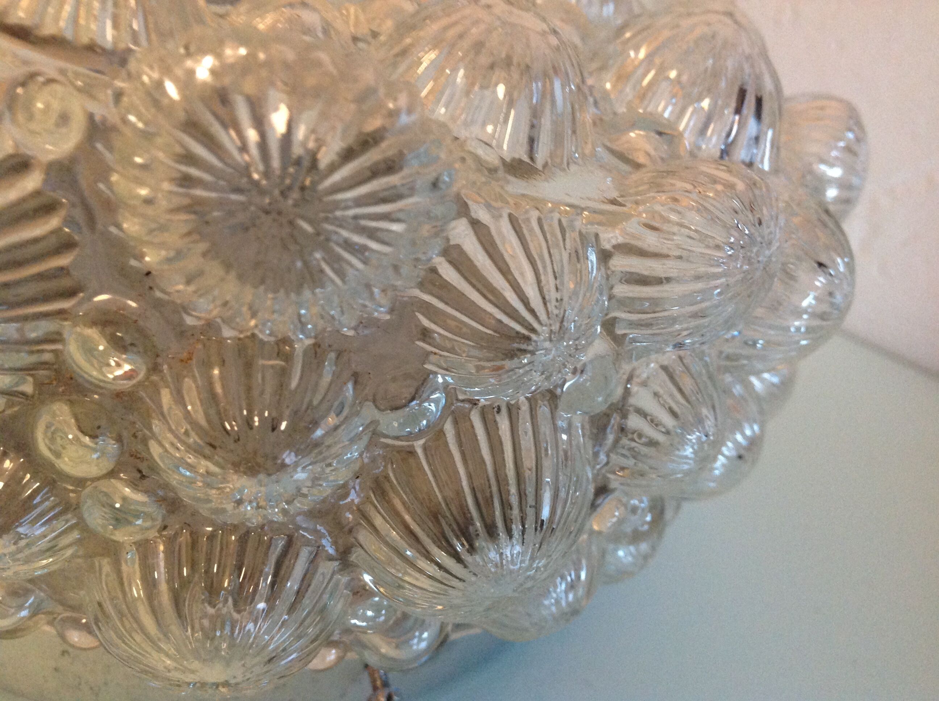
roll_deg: -24.1
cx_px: 470
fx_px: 948
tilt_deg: -30.4
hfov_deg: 52.7
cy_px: 350
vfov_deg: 40.6
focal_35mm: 35
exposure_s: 1/17
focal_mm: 4.28
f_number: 2.4
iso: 320
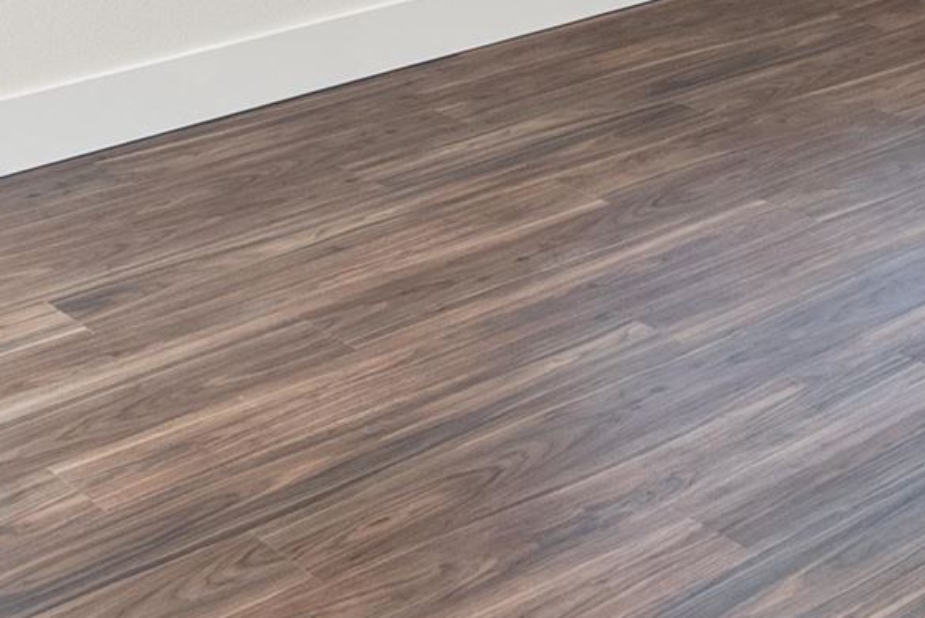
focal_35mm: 84
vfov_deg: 13.6
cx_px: 1151
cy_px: -658
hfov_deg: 22.1
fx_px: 2160
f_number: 8
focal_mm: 16
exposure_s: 1/40
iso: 400
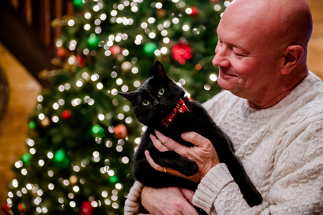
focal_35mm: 62
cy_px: 108
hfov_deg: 32.4
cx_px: 162
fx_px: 556
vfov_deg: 21.9
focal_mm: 62
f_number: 2.8
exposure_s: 1/125
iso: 2500
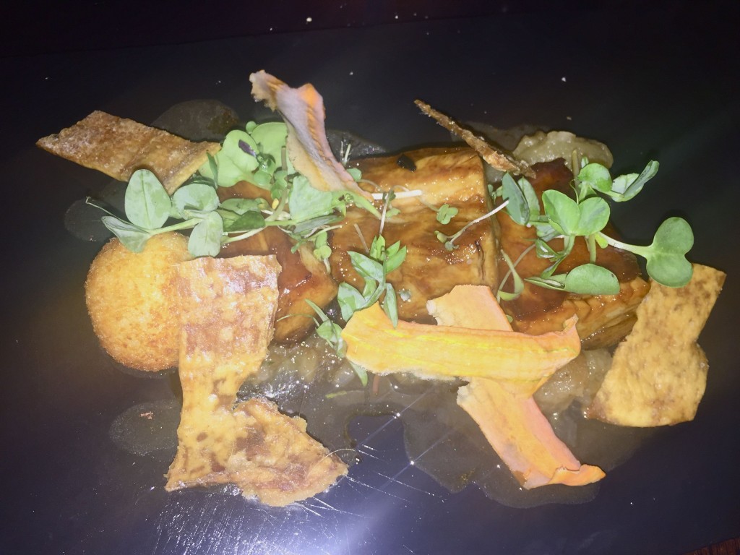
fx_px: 620
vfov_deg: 48.2
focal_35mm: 29
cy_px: 278
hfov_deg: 61.7
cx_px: 370
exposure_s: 1/42
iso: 32
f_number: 2.2
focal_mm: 4.15
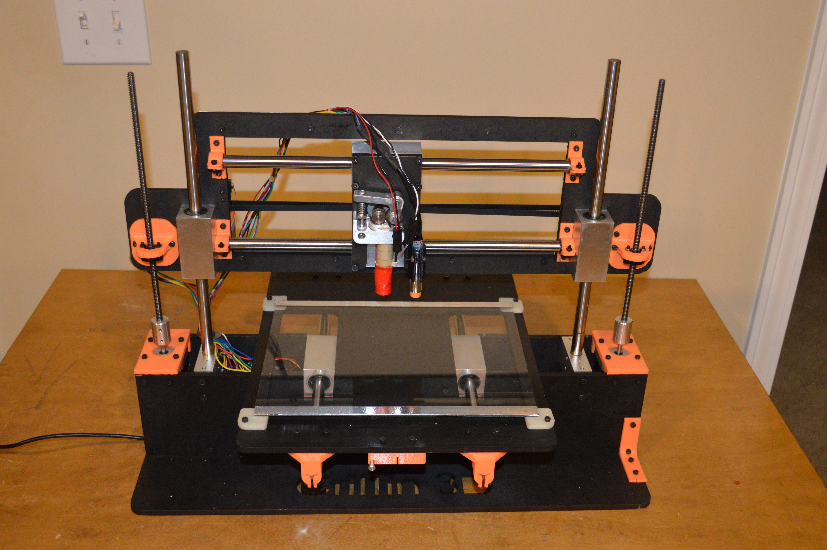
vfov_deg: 34.1
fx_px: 895
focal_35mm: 39
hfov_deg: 49.6
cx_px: 414
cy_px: 275
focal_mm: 26
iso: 2000
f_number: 4.2
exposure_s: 1/60
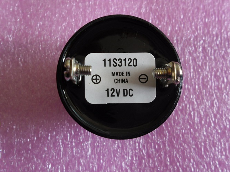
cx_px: 115
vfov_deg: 51.3
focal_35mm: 27
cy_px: 86
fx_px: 179
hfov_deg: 65.3
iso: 100
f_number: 3.5
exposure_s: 1/79
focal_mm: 4.9
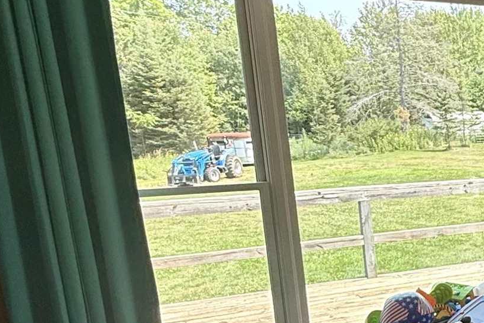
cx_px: 689
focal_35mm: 55
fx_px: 739
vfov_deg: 24.3
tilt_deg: -9.7
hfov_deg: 27.5
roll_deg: +1.1
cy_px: 255
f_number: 2.2
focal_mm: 2.22
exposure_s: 1/326
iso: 64
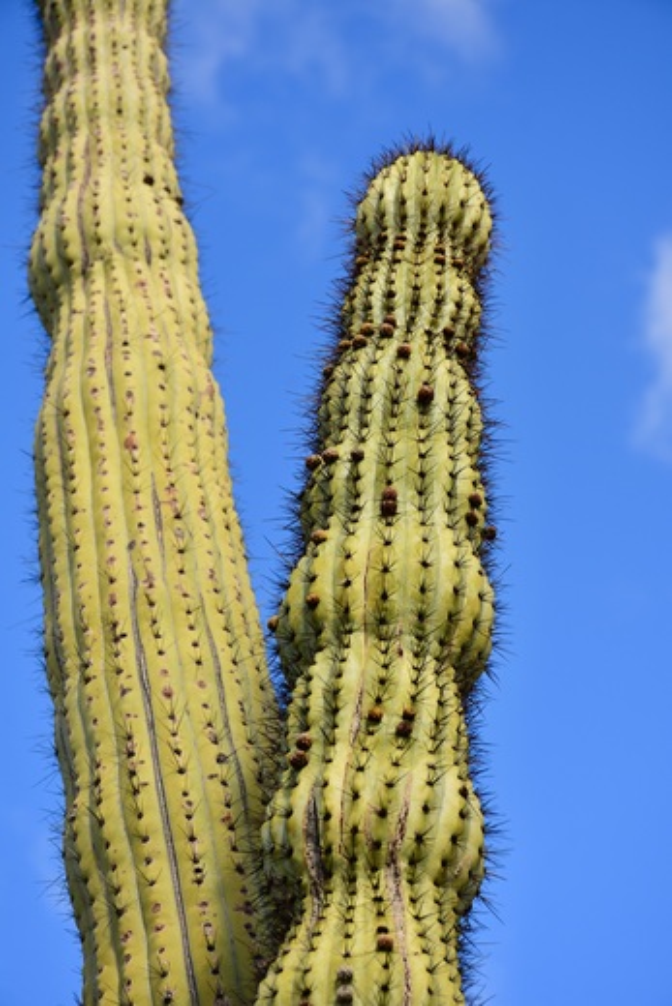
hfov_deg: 12.2
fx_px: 3148
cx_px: 336
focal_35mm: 112
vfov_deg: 18.2
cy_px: 503
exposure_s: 1/200
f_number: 9
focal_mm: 75
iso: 100
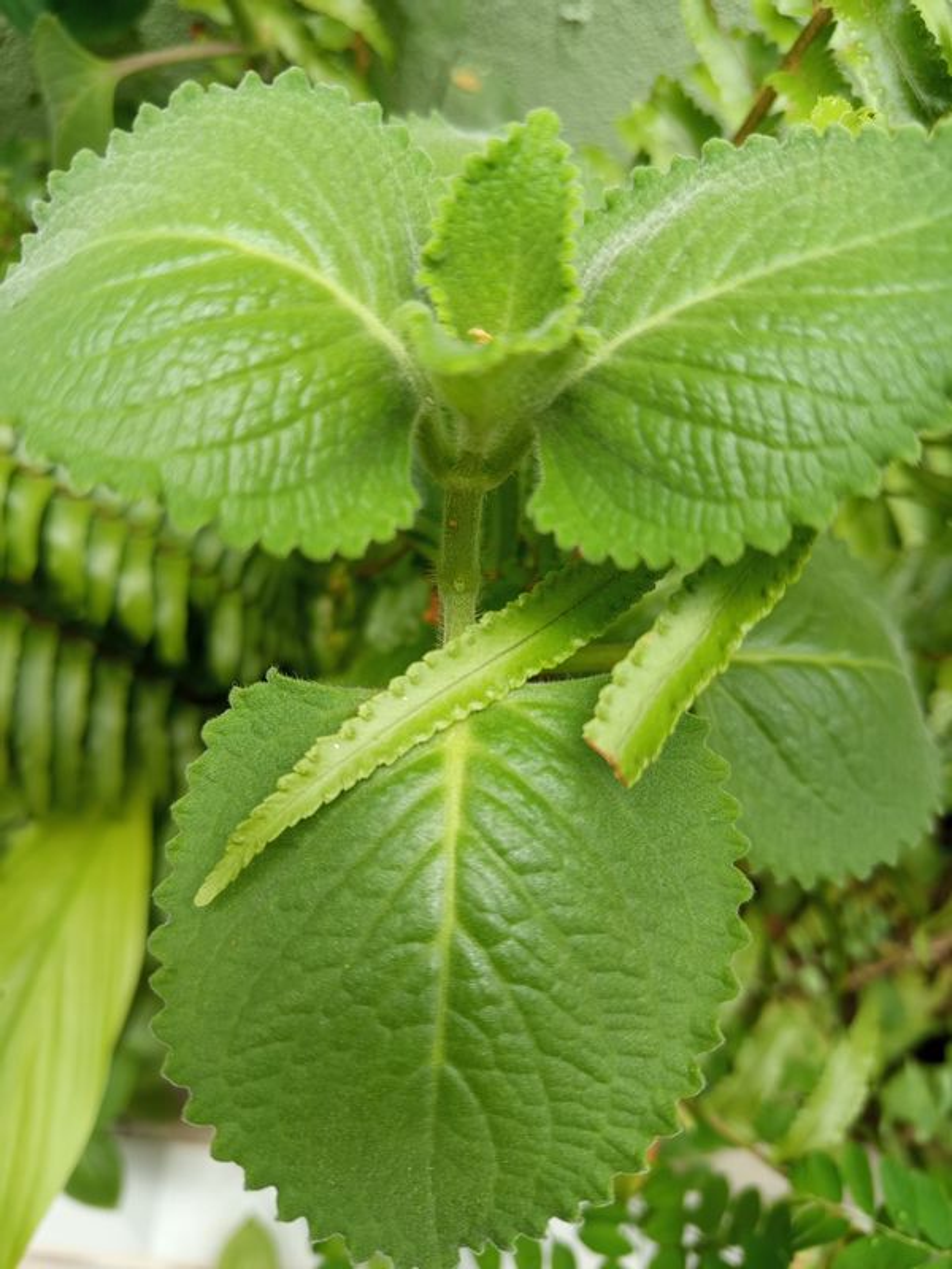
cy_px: 634
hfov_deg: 56.8
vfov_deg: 71.6
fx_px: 880
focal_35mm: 24
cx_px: 476
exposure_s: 1/120
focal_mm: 5.24
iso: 106
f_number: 1.7
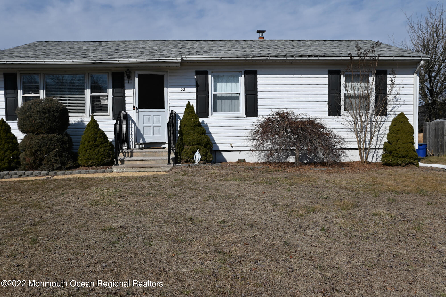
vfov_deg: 42.3
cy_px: 148
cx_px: 223
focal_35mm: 31
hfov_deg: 60.3
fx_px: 384
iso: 100
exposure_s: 1/500
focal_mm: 31
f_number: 9
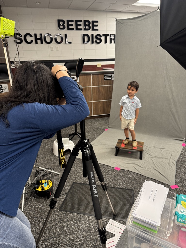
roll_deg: +2.1
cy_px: 124
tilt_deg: -20.3
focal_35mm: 24
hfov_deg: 56.8
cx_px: 93
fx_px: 172
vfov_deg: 71.6
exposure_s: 1/60
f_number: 1.78
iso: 200
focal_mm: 6.76
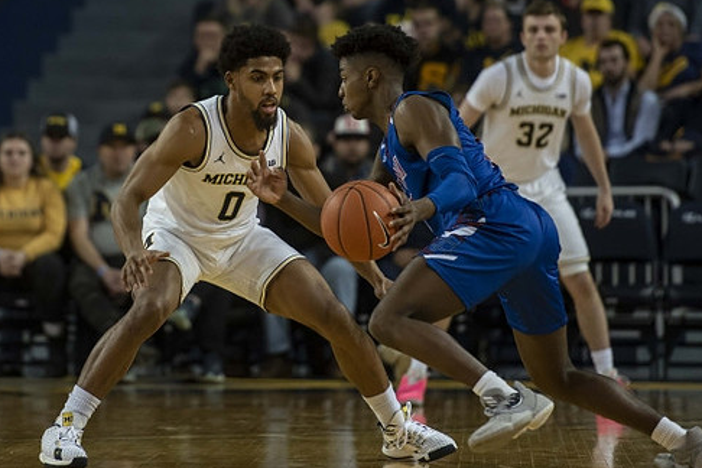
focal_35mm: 352
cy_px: 145
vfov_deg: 3.9
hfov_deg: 5.9
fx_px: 6863
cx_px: 224
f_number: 2.8
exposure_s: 1/1000
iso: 1000
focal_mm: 200
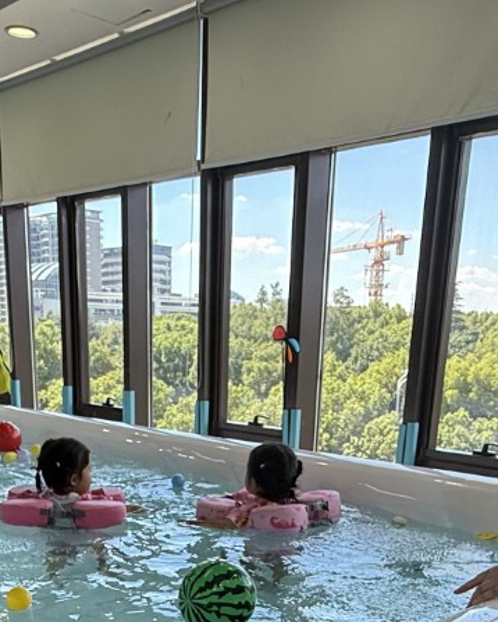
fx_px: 810
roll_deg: -0.7
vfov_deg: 37.9
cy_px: 608
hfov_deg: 34.1
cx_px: 210
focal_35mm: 44
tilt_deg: -18.4
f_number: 2.2
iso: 50
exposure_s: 1/140
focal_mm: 2.22
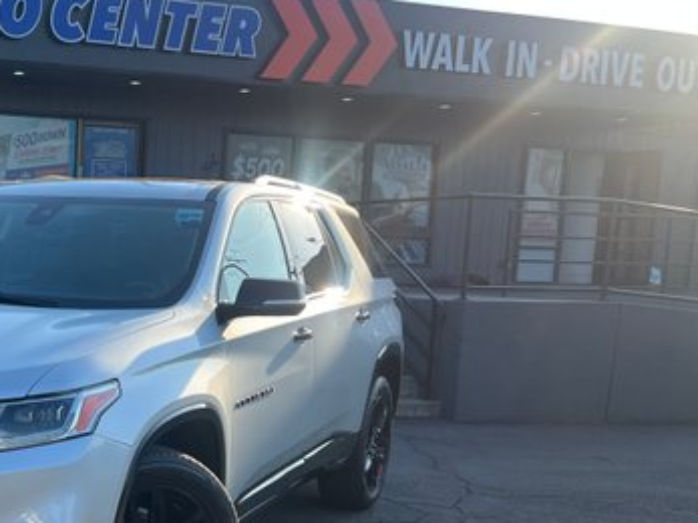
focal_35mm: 54
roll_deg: -1.1
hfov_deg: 32.4
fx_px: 1088
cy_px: 406
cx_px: -20
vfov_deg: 26.6
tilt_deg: -7.9
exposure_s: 1/1038
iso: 50
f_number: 1.5
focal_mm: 5.7
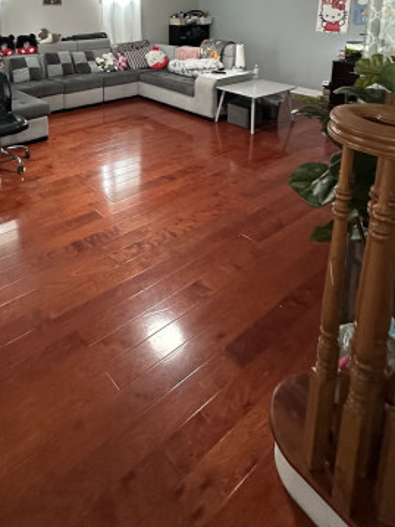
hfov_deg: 52.4
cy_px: 73
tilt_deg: -12.0
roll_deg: -0.1
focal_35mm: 26
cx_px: 144
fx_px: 396
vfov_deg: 59.4
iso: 500
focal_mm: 2.22
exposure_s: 1/60
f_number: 2.2
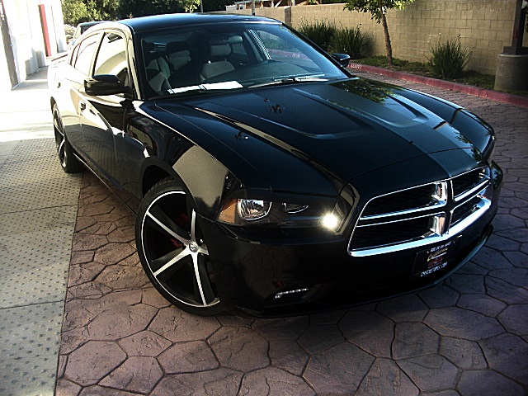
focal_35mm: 36
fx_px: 549
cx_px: 264
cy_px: 198
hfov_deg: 51.4
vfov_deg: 39.7
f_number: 2.8
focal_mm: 6.3
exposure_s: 1/160
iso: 50
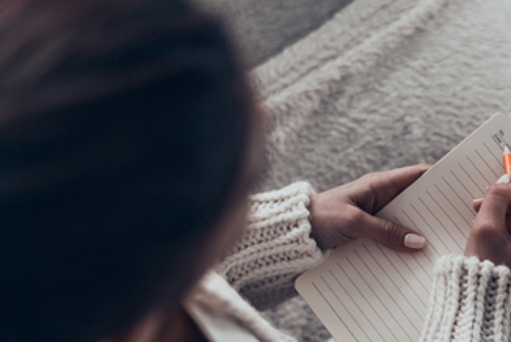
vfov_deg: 12.3
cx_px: 561
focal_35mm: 111
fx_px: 1577
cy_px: 307
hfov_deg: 17.8
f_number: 1.8
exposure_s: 1/125
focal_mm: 50
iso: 250
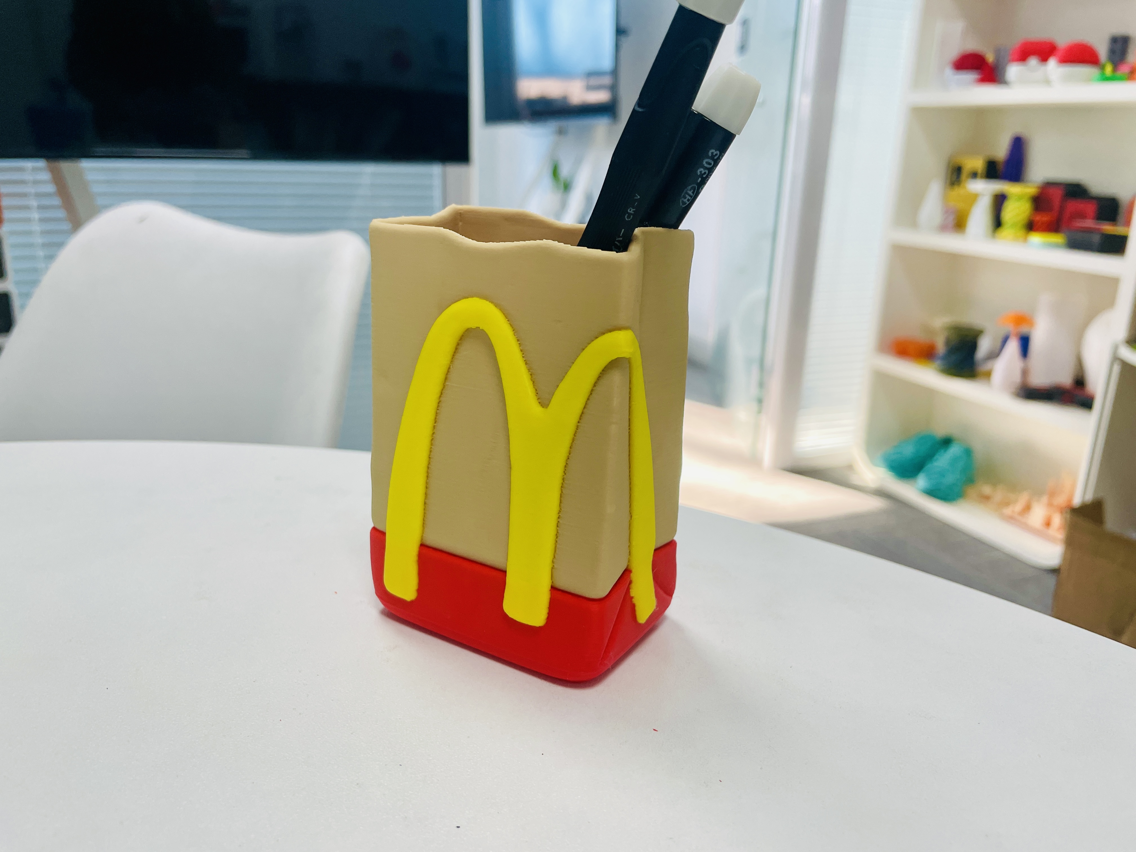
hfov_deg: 67.3
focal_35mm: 26
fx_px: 853
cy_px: 426
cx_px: 568
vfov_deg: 53.1
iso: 125
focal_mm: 4.2
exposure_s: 1/100
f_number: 1.6
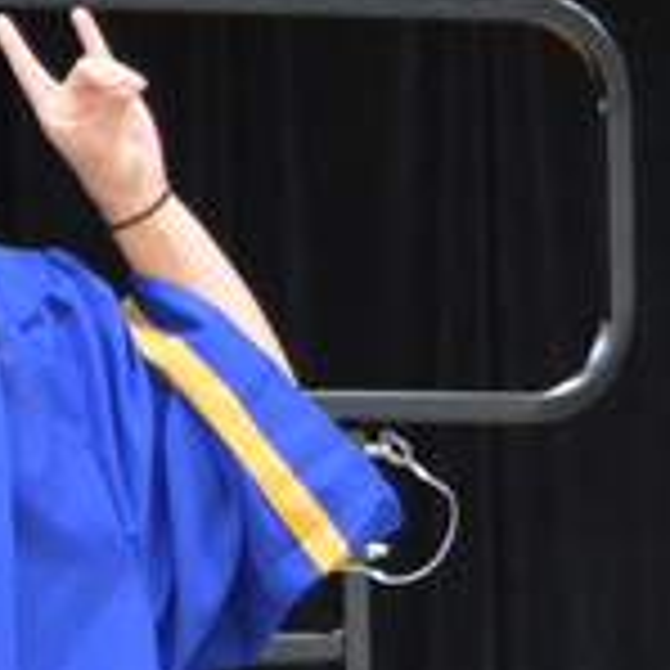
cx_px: -679
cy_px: 798
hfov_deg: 4.9
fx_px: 7686
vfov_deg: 5.0
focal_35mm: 351
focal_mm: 40
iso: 2000
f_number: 5
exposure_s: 1/60
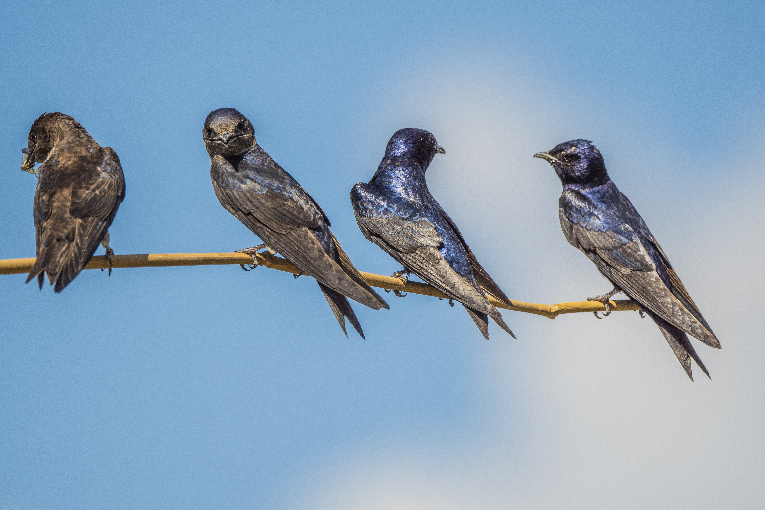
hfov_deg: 2.7
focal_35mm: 750
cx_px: 382
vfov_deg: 1.8
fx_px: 15936
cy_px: 255
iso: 125
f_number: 5.6
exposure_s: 1/2500
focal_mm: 500
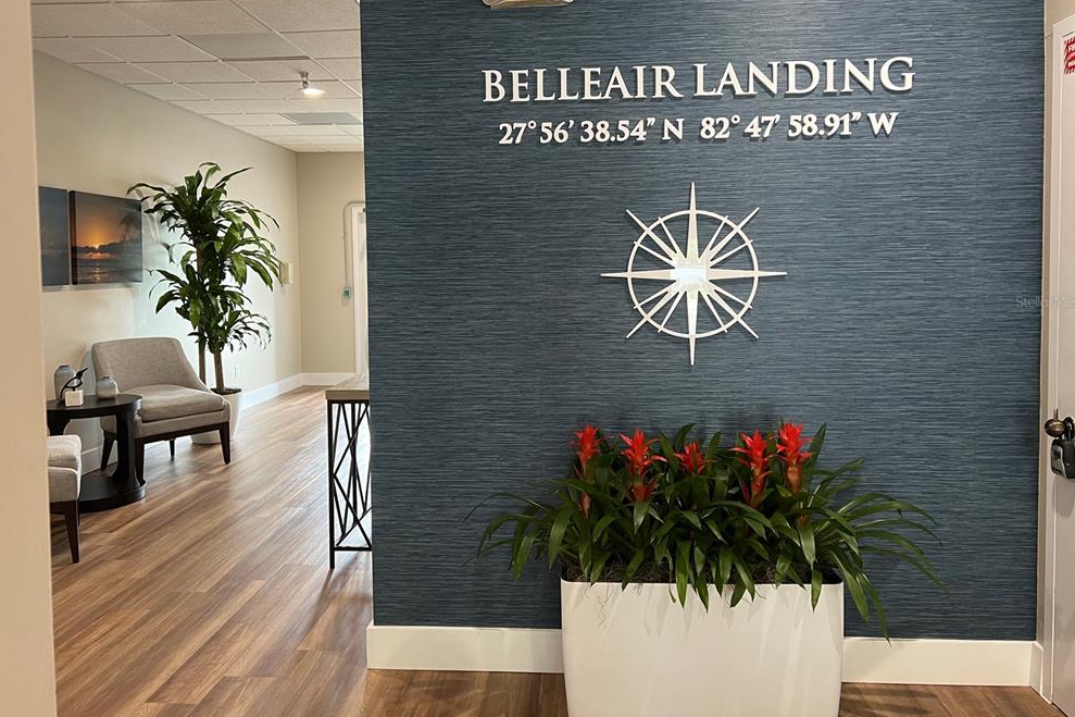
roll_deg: +0.5
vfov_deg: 46.2
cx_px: 525
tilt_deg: -2.6
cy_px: 301
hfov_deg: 65.5
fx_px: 836
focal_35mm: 28
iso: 160
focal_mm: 5.7
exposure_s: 1/41
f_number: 1.5
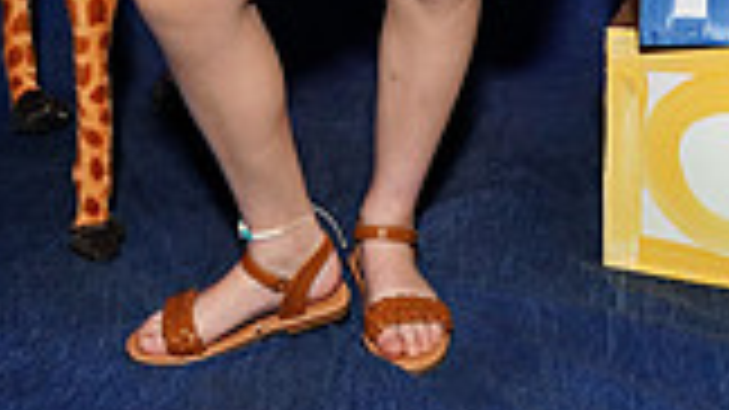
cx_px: 396
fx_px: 1941
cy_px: -383
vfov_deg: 11.0
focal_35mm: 100
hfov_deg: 21.3
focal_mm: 23
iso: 1000
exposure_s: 1/60
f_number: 8
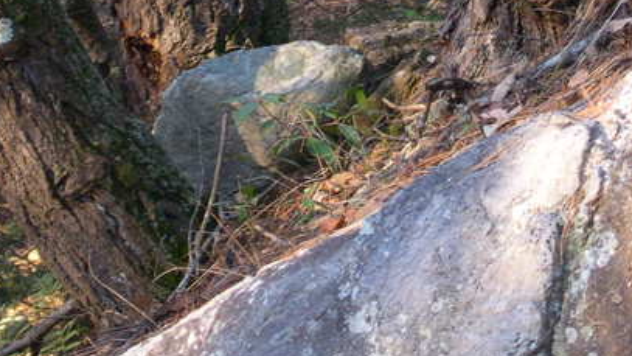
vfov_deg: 4.7
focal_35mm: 260
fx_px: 4357
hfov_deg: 8.3
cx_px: 363
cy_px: -130
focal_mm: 24
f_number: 4.9
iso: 400
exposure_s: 1/60
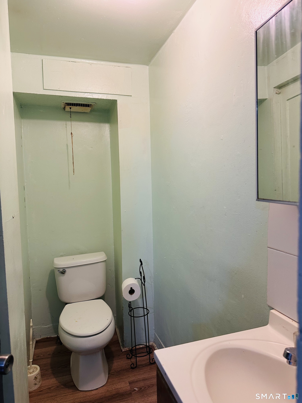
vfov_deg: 71.6
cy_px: 202
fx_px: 279
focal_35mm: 24
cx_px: 151
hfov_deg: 56.8
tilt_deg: -3.4
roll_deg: -0.2
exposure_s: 1/60
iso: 200
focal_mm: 6.86
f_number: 1.78
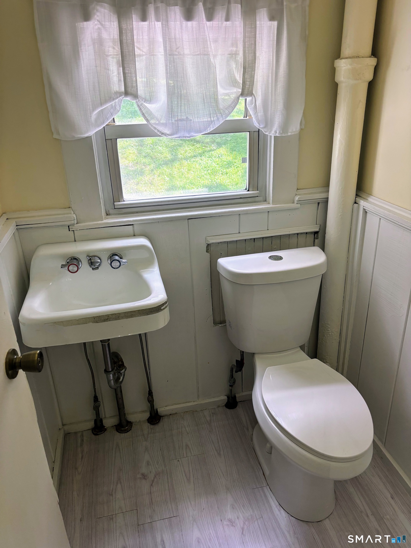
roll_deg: -0.3
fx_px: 412
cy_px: 274
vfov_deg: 67.3
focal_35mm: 26
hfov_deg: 53.1
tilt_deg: -24.8
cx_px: 206
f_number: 1.6
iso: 100
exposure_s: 1/121
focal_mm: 5.96
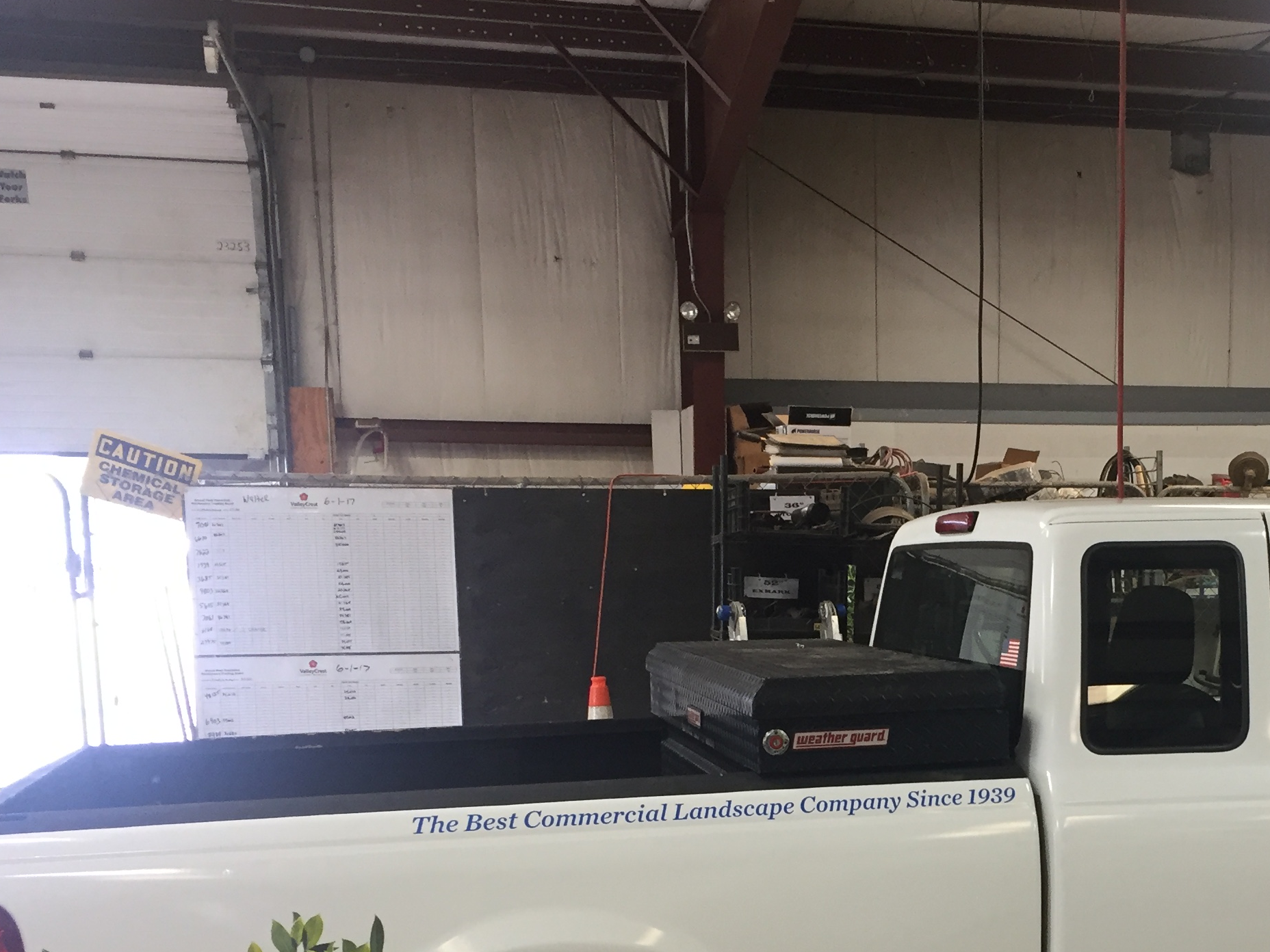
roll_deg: -0.7
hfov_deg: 36.2
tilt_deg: -7.9
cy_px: 794
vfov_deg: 27.8
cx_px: 1020
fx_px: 1871
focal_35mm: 51
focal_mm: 4.15
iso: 50
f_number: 2.2
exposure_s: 1/30
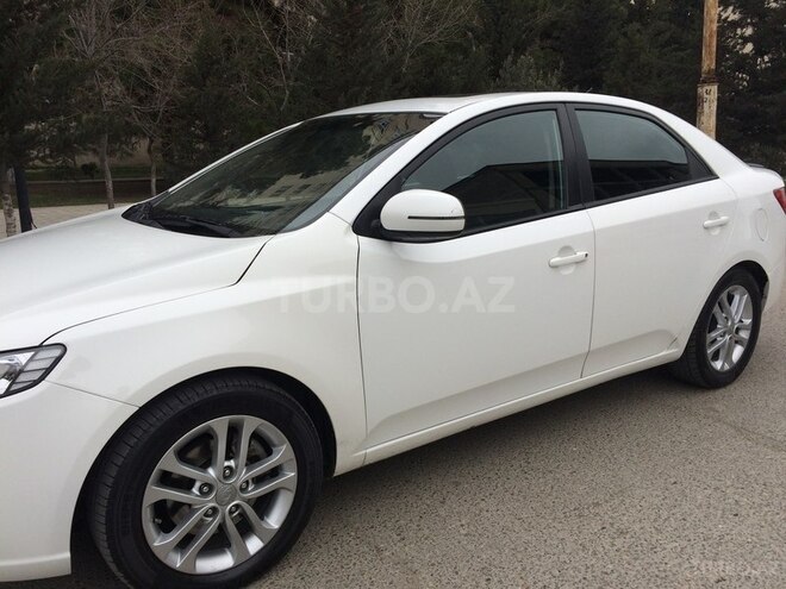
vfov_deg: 48.2
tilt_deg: -14.5
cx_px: 393
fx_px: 658
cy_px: 294
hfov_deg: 61.7
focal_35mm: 29
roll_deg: +0.0
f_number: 2.2
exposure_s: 1/1368
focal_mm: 4.15
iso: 32
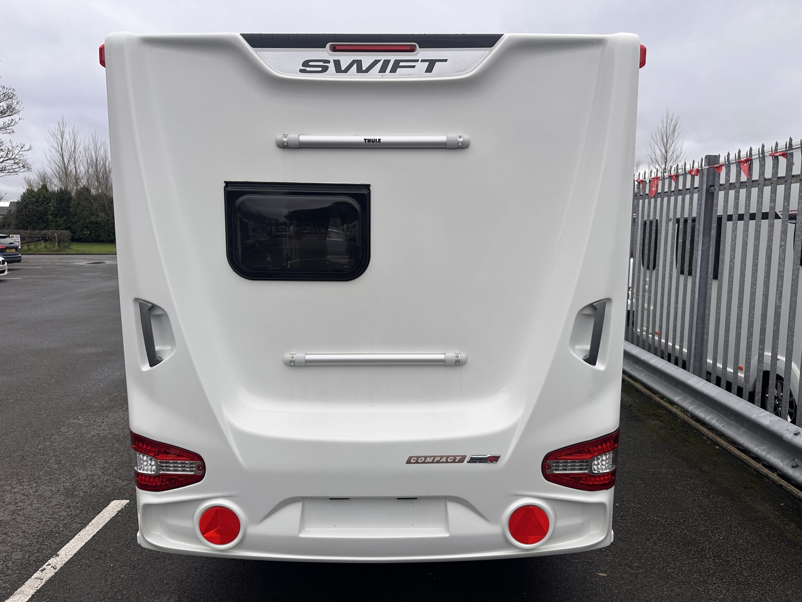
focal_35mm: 24
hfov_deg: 71.6
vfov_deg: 56.8
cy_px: 301
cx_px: 401
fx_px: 556
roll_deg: -0.7
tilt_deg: -3.8
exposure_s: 1/1083
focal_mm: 6.86
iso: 80
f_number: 1.78
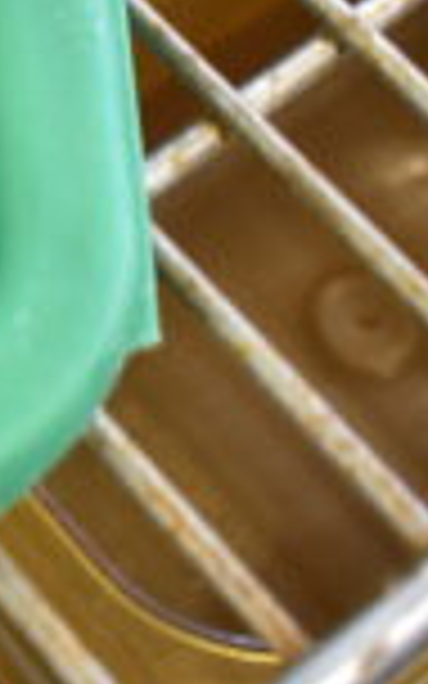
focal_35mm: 123
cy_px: -146
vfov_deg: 16.3
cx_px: -631
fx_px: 2296
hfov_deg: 9.4
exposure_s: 1/30
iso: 900
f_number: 3.5
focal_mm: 20
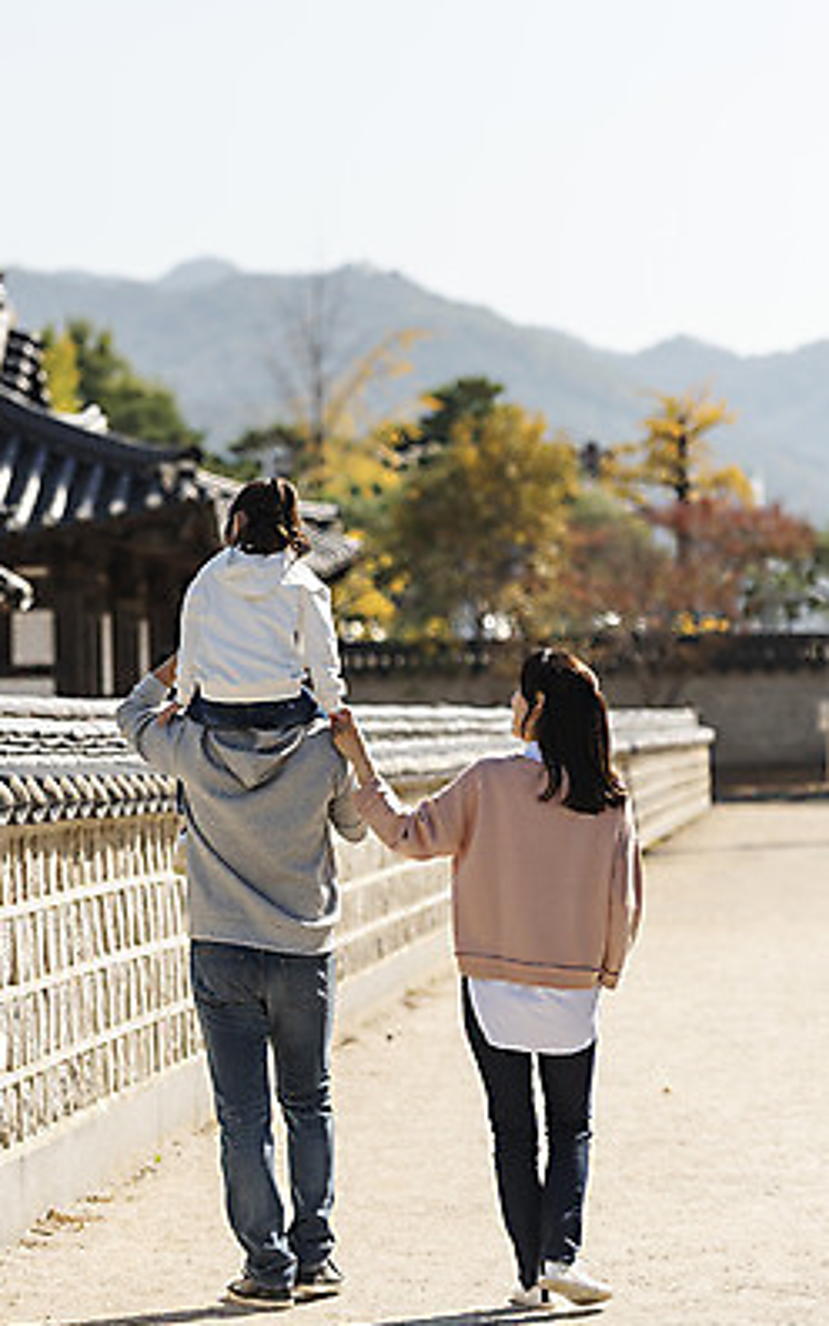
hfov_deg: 11.6
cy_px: 665
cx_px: 396
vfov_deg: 18.4
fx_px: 4086
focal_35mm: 113
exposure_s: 1/2500
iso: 100
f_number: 2.8
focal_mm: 110
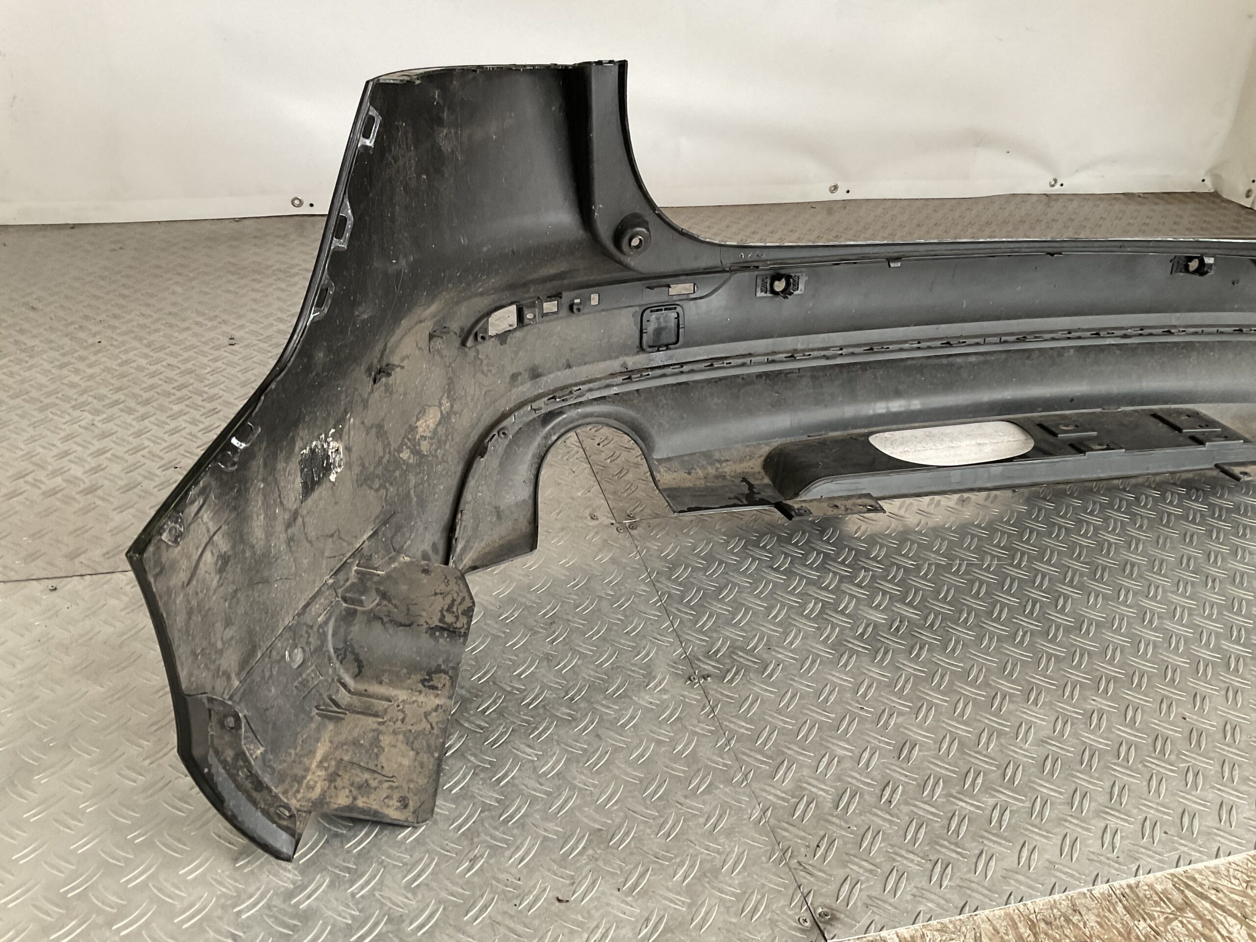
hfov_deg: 61.7
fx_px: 1052
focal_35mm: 29
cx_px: 628
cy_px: 471
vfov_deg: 48.2
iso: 100
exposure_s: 1/60
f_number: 1.8
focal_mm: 3
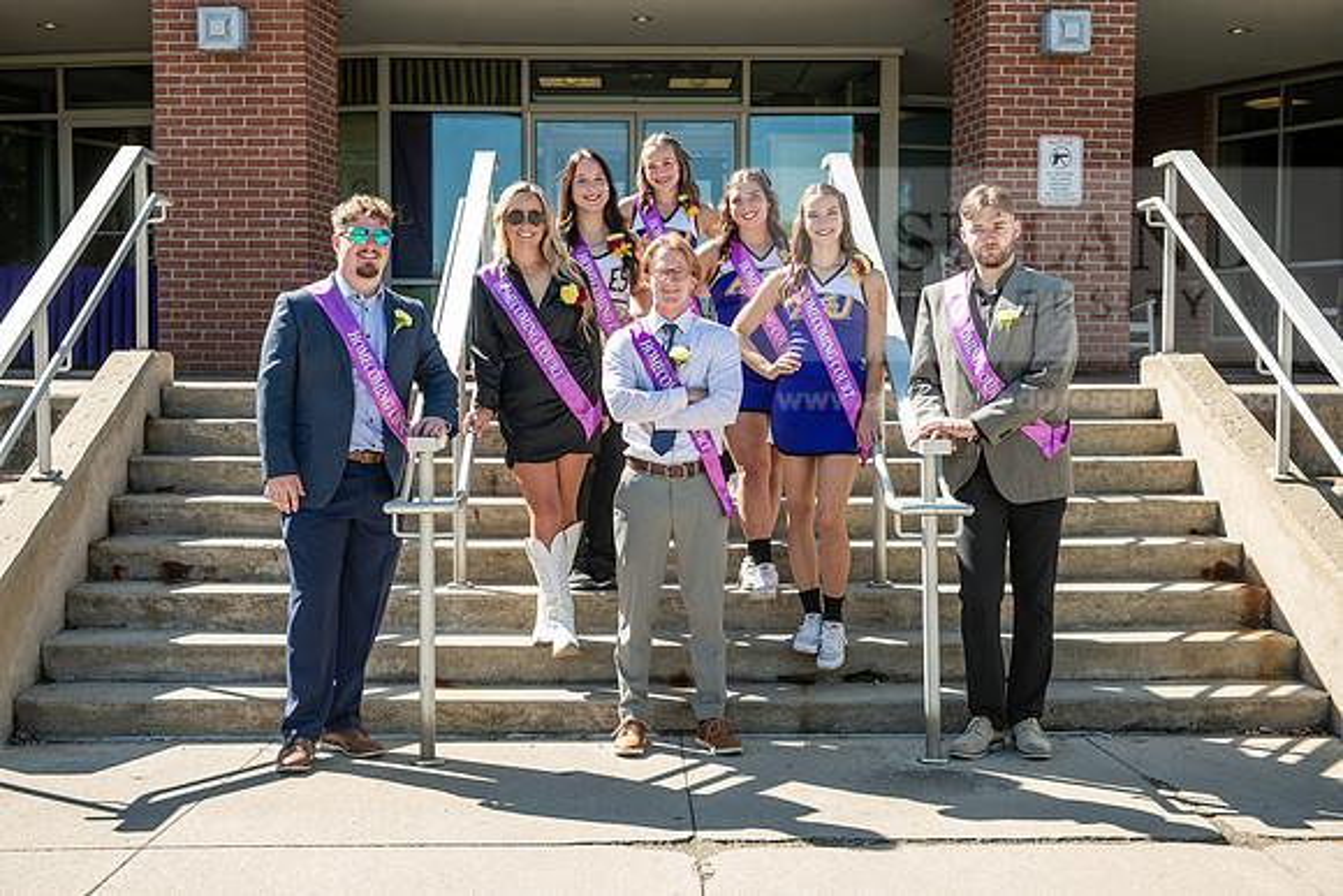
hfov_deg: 38.2
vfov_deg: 26.0
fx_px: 1940
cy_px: 448
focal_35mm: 52
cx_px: 672
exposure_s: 1/500
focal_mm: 52
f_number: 4.5
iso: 250
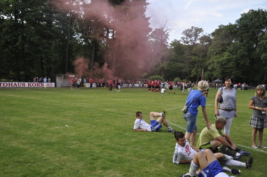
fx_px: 244
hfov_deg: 57.3
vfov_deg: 39.9
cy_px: 88
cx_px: 134
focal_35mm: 33
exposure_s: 1/1000
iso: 560
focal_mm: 22
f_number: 4
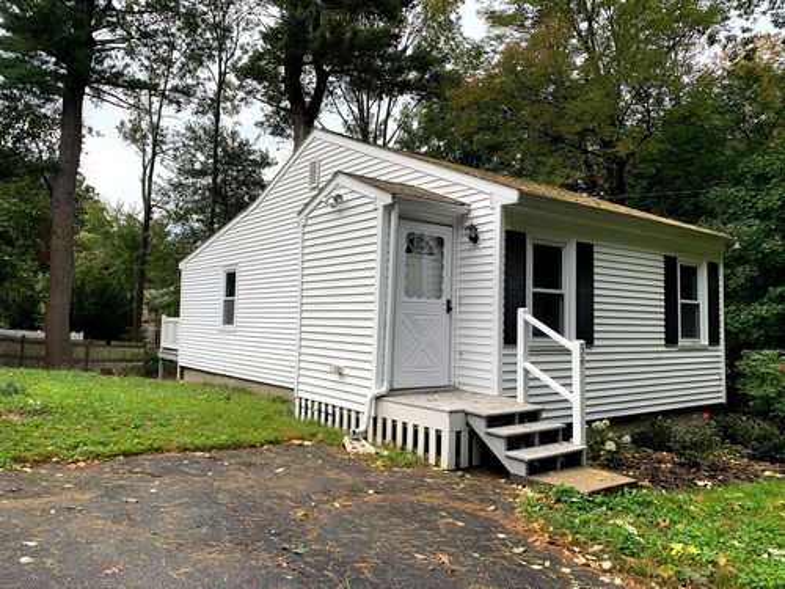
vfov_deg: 53.1
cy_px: 294
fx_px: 590
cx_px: 392
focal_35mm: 26
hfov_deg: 67.3
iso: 25
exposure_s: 1/627
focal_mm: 4.25
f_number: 1.8
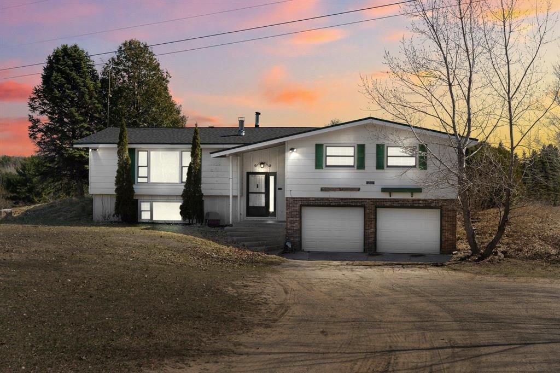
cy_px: 186
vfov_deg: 24.4
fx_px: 863
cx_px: 280
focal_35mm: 56
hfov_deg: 36.0
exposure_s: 1/200
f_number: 5
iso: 400
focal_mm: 55.5
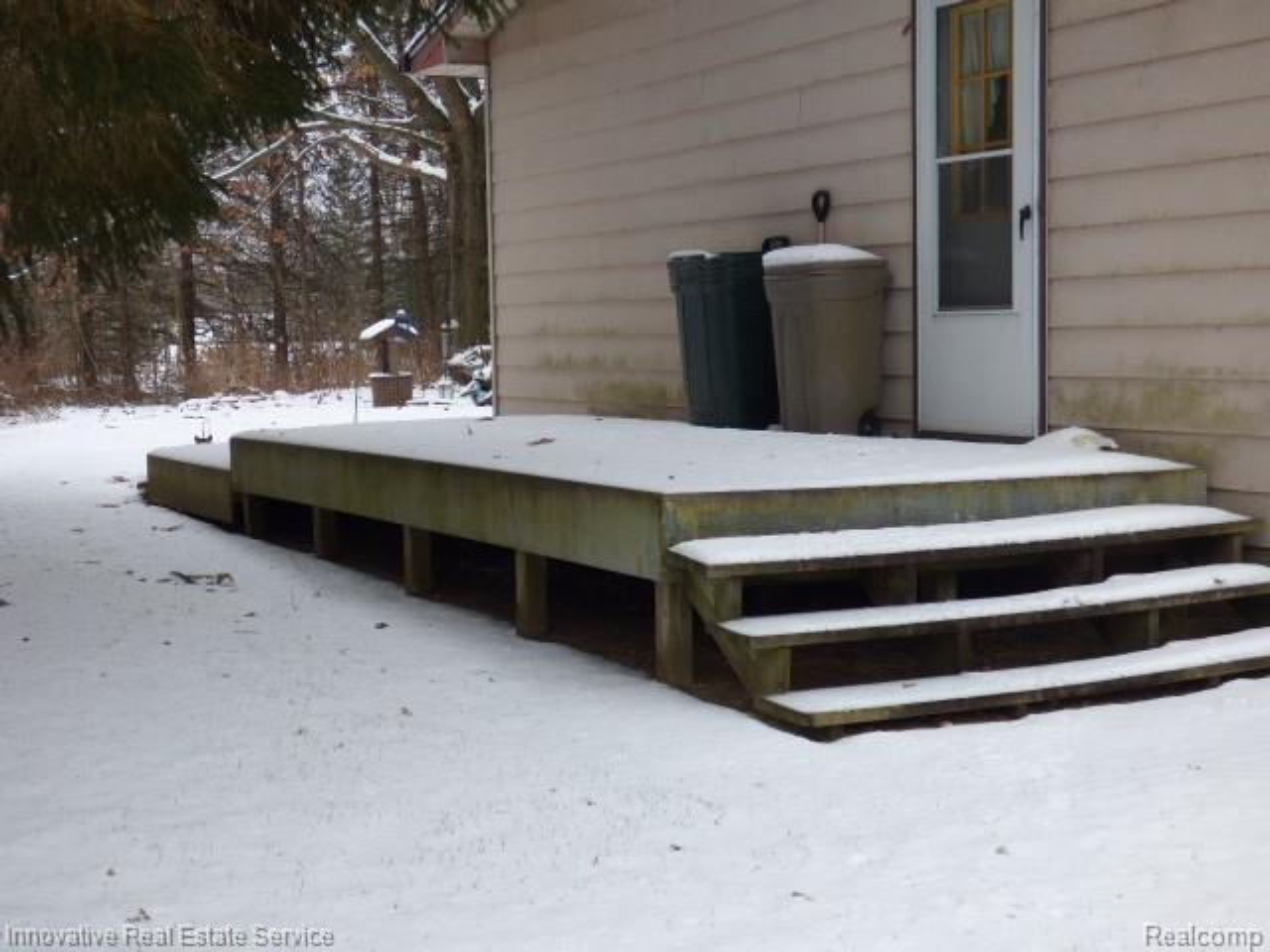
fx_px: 1944
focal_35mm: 53
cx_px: 635
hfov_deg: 36.2
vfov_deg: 27.5
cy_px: 476
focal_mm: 9.1
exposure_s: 1/160
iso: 100
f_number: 3.9
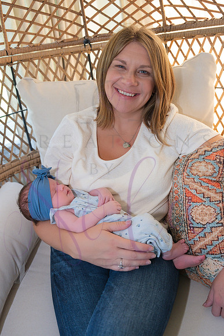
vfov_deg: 57.2
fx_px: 308
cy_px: 168
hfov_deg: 40.0
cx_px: 112
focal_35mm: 33
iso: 1600
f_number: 4
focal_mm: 33
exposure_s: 1/320
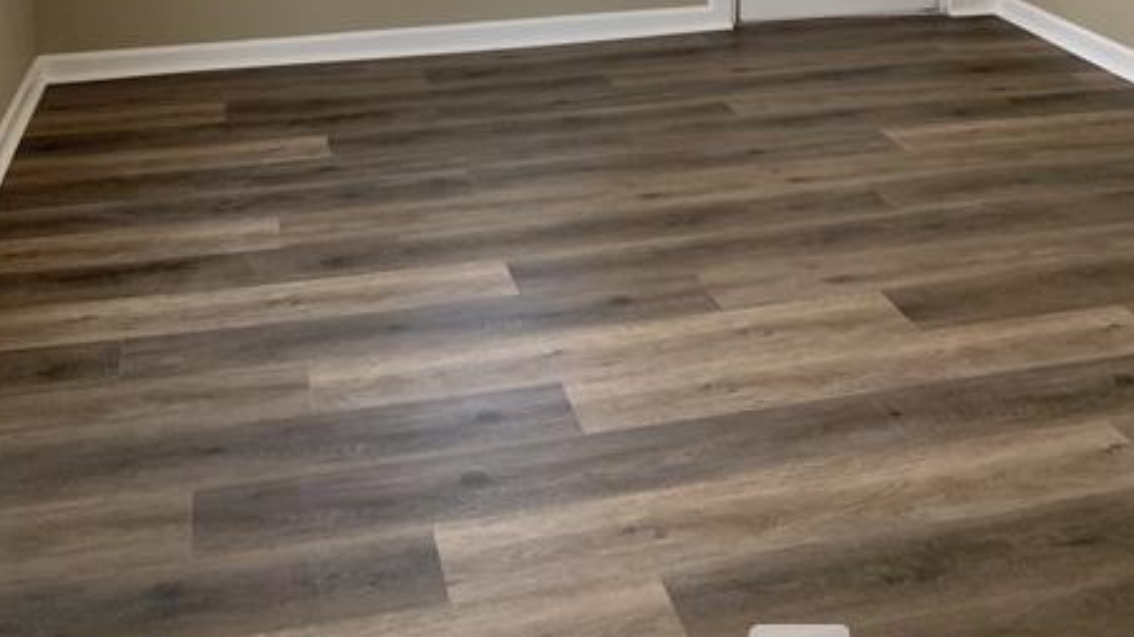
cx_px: 527
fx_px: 1263
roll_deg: +0.6
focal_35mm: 42
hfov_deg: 48.3
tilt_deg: -9.7
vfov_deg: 25.6
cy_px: -115
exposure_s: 1/60
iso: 80
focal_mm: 4.25
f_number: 1.8
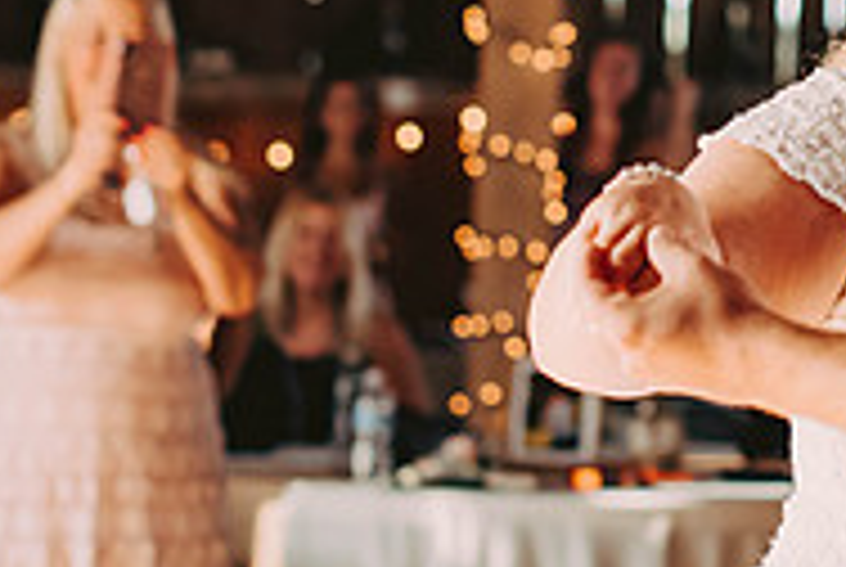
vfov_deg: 8.9
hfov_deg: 13.0
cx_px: 990
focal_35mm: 154
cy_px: 16
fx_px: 3625
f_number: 2.2
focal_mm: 50
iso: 640
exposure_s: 1/800
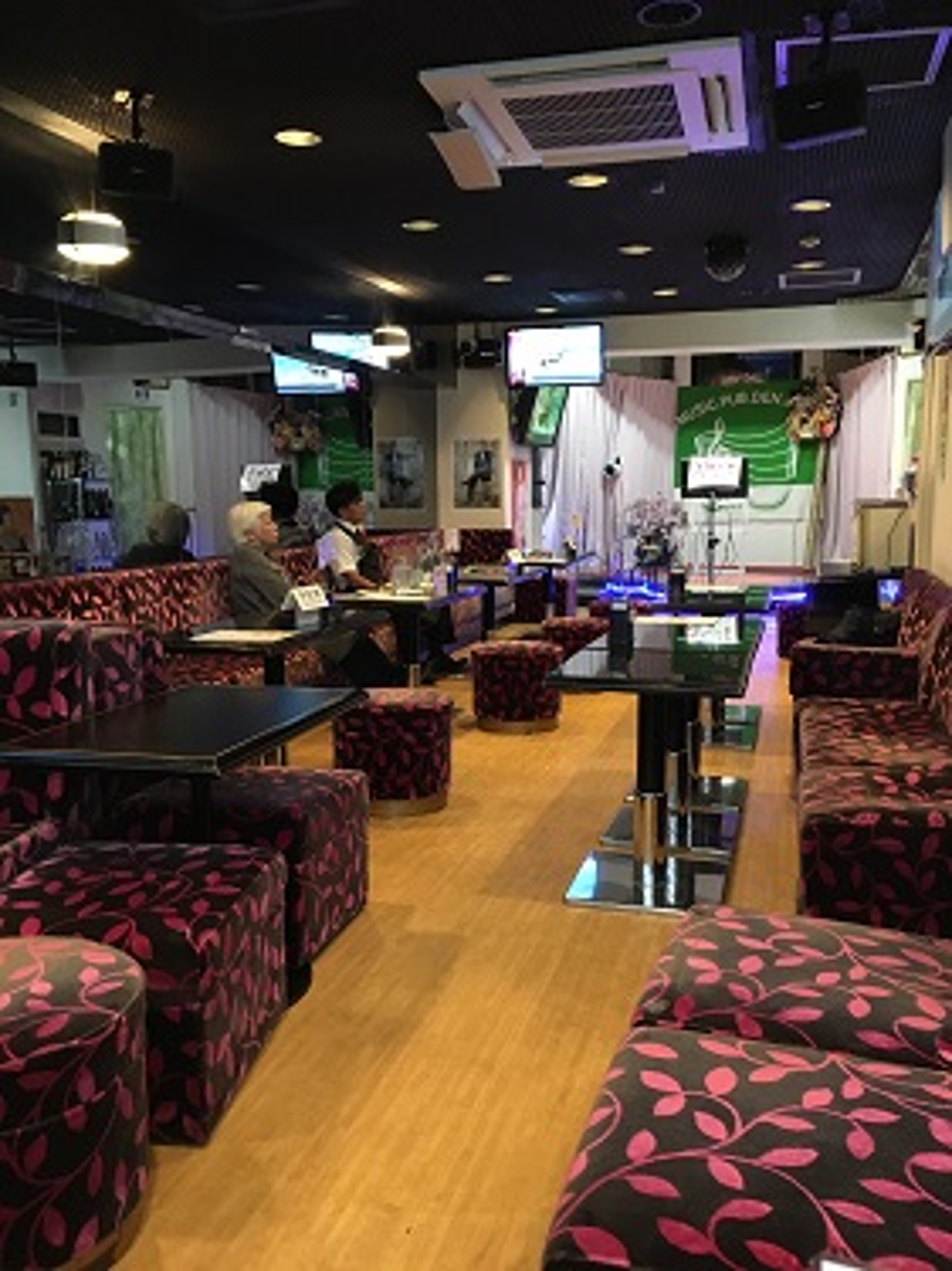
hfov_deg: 48.2
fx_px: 1064
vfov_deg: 61.7
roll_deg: +1.7
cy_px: 636
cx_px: 476
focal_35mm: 29
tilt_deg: -8.7
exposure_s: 1/15
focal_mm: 4.15
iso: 250
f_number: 2.2
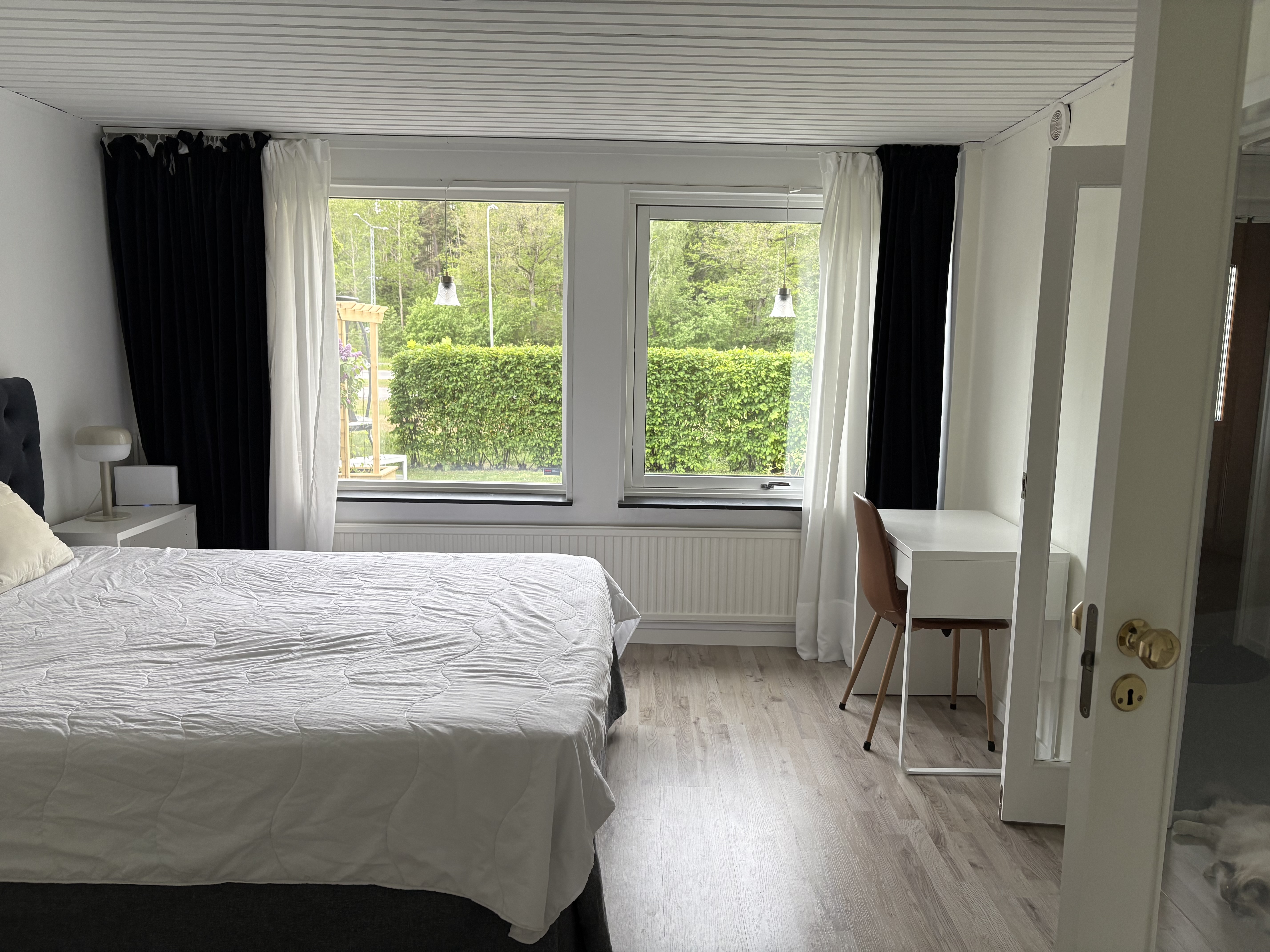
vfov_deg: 53.1
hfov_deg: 67.3
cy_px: 476
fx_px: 954
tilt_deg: -8.5
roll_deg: -0.9
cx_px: 635
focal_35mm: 26
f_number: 1.6
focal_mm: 5.96
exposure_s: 1/79
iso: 125
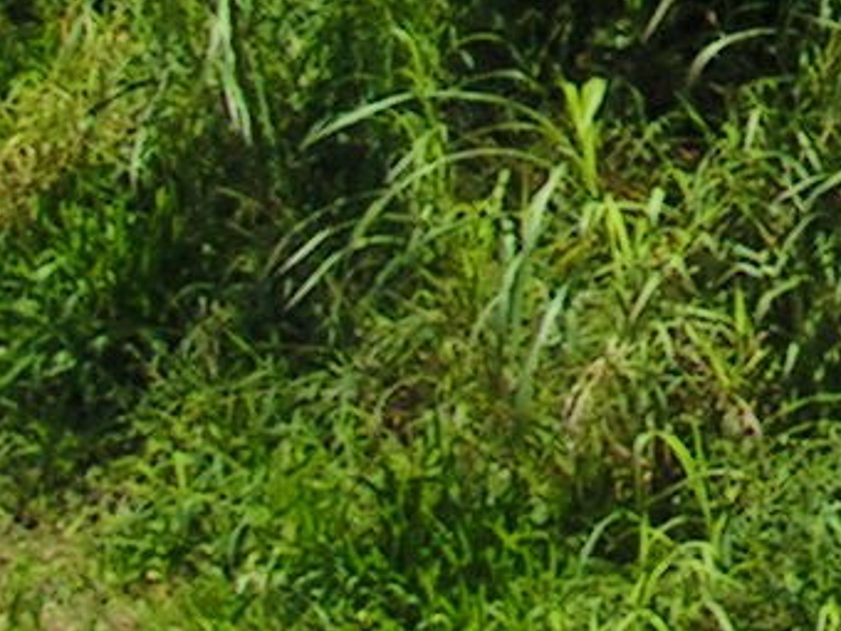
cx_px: 1838
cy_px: -1029
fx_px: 5564
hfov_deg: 8.1
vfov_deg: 6.1
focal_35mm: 229
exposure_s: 1/800
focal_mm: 5.8
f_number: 5.6
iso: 50
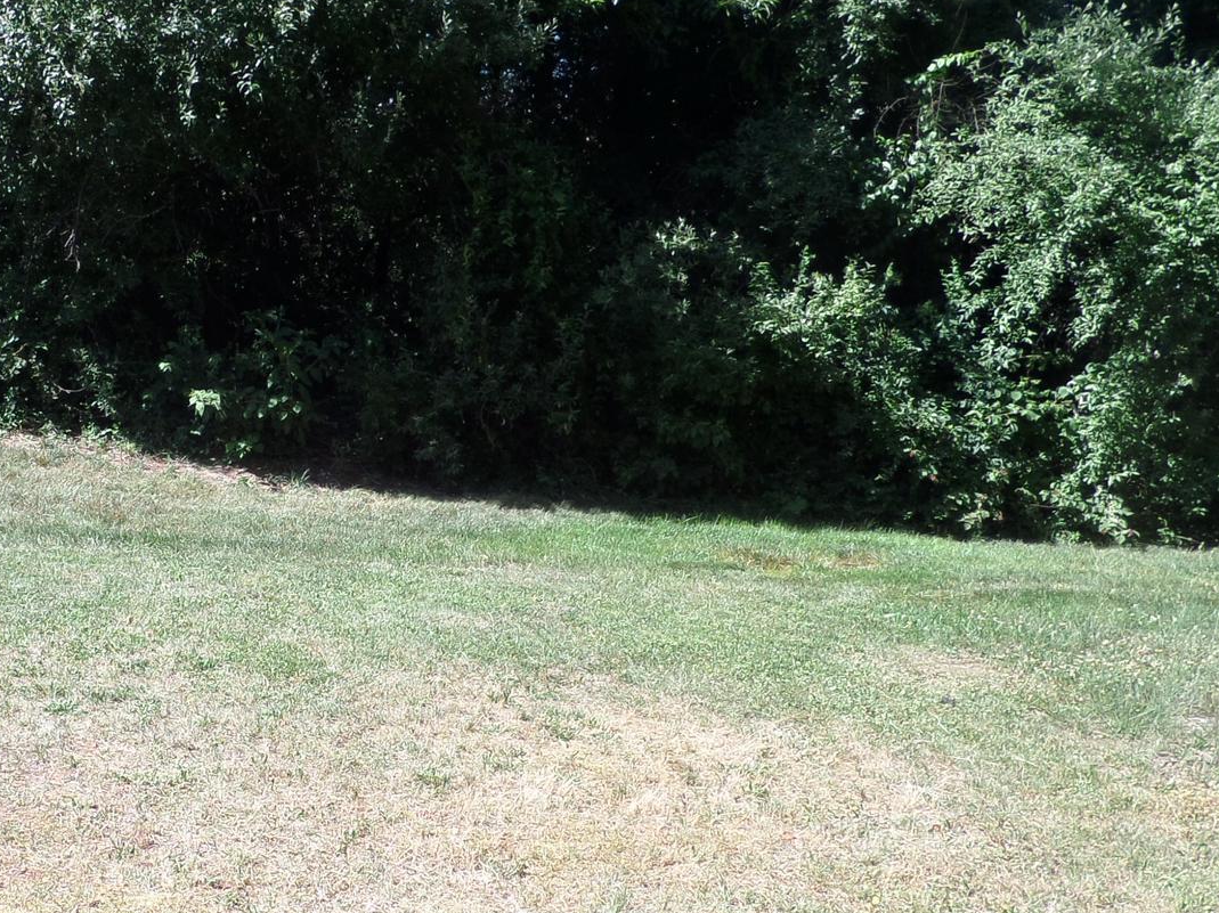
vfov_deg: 31.4
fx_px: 1619
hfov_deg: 39.9
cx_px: 281
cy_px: 556
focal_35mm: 46
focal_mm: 4
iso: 100
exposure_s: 1/500
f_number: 3.2
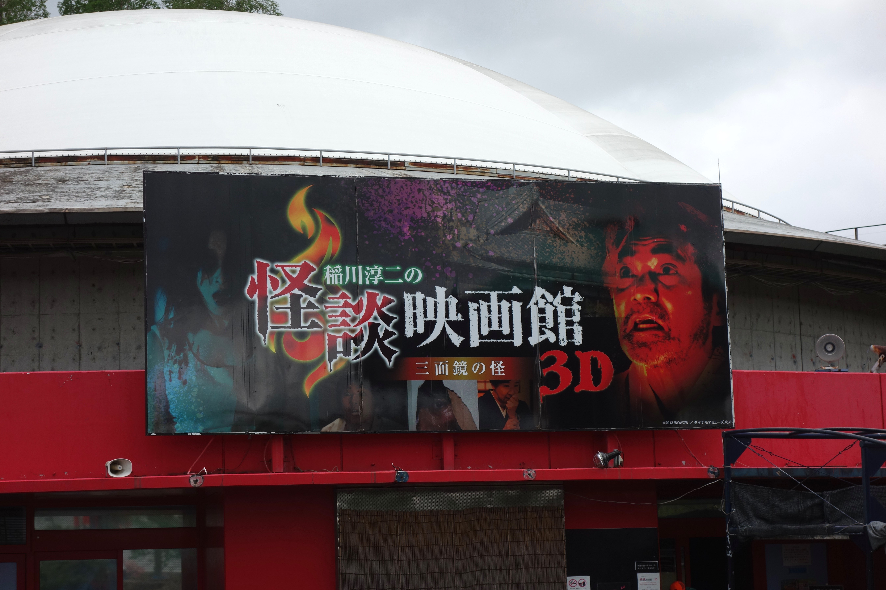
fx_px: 1993
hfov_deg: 25.1
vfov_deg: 16.9
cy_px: 293
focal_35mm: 81
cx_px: 441
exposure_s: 1/320
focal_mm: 29.8
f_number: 5.6
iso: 125
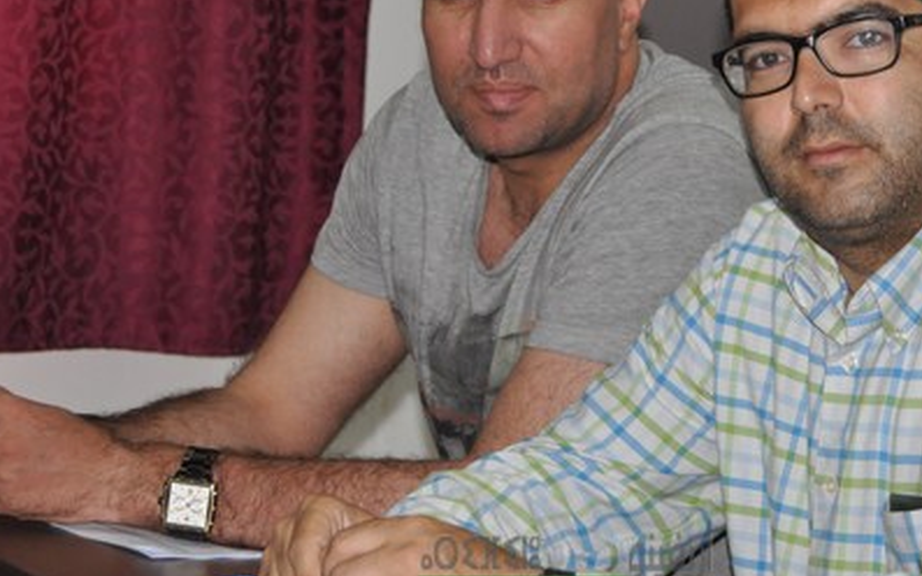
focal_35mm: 123
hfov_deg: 17.0
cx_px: 567
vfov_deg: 10.6
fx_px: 3090
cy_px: 224
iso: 800
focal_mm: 50
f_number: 5.6
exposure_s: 1/60
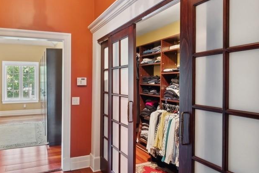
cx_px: 87
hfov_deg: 76.2
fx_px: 158
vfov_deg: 57.0
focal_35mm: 22
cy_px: 99
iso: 320
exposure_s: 1.4
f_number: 8
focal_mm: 10
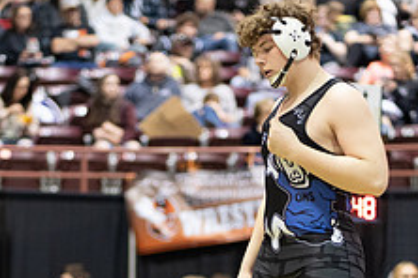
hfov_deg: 9.3
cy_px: 335
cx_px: 200
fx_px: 2577
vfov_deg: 6.2
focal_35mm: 222
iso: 3200
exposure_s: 1/500
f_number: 1.8
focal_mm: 85
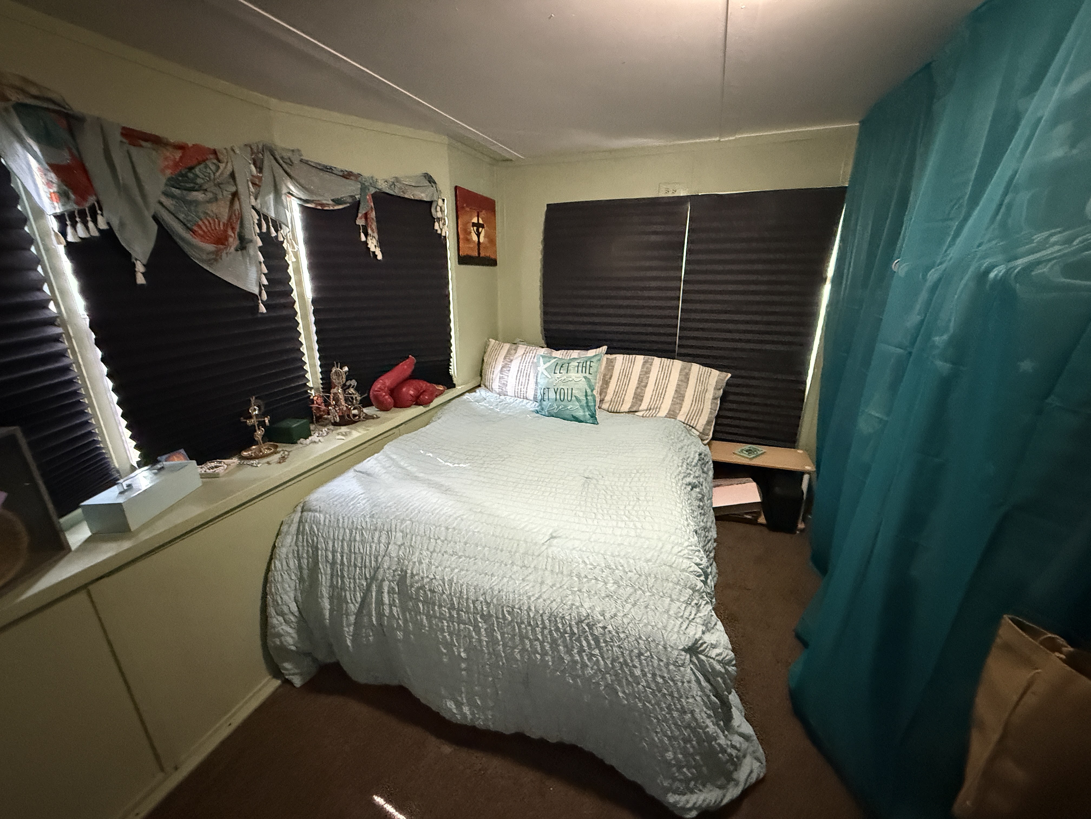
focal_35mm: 14
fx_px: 441
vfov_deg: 85.7
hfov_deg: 102.1
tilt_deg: -17.4
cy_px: 410
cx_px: 546
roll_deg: +1.8
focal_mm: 2.22
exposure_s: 1/60
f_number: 2.2
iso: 1000
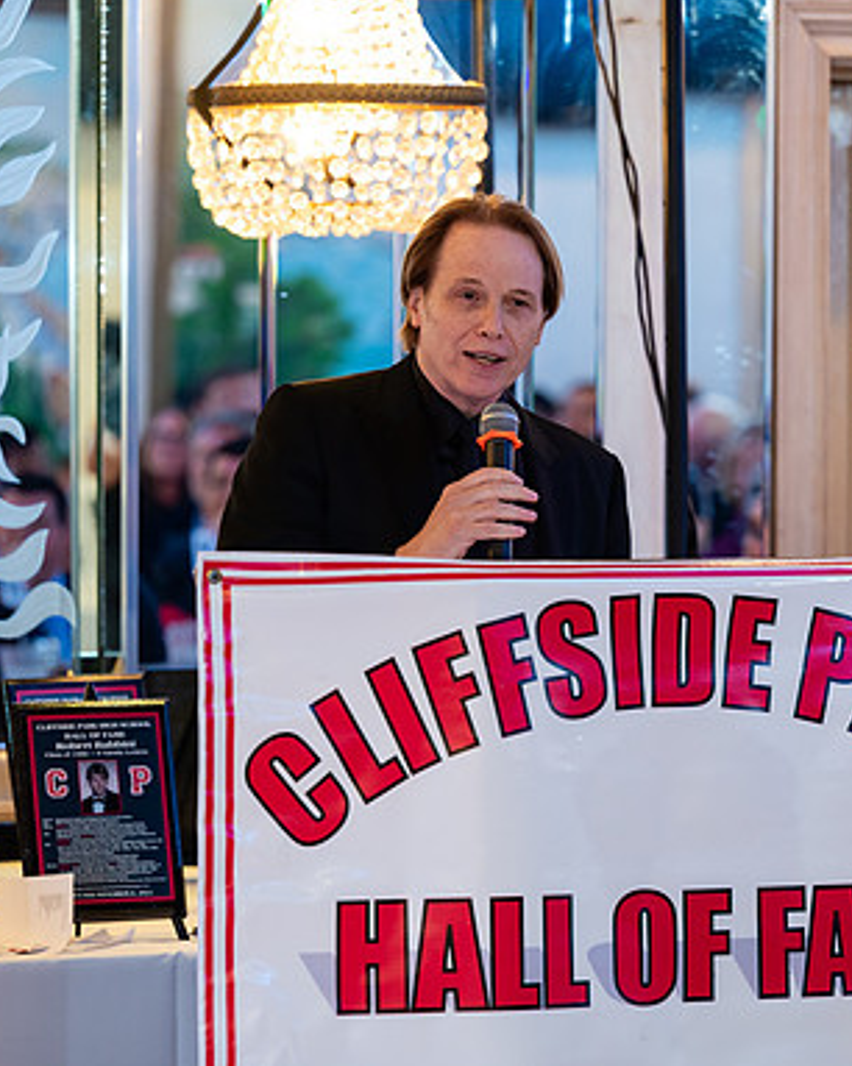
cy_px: 529
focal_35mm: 188
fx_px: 5930
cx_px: 583
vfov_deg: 10.3
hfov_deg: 8.2
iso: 1250
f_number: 3.2
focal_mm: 130
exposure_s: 1/125
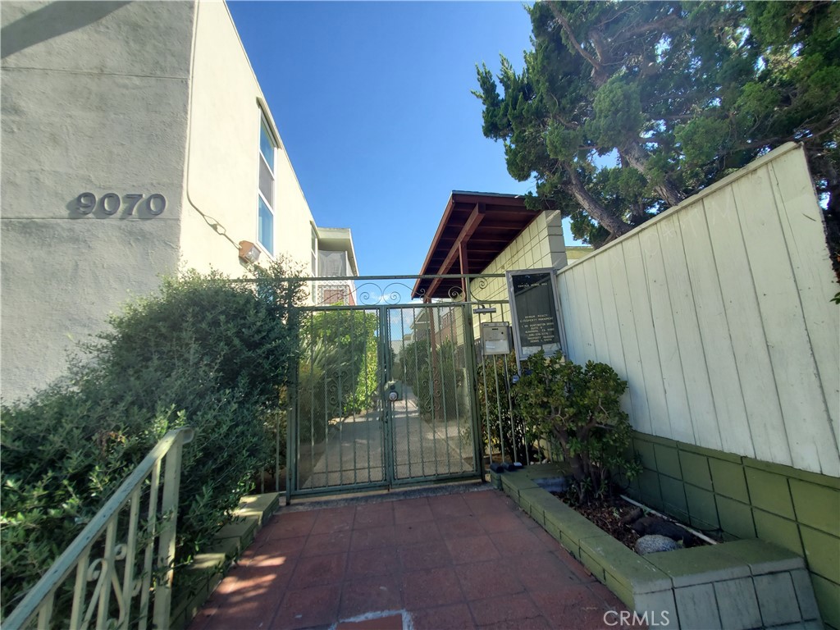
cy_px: 315
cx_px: 420
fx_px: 315
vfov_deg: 89.9
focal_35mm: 13
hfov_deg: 106.2
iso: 50
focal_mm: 1.8
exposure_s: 1/507
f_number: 2.2
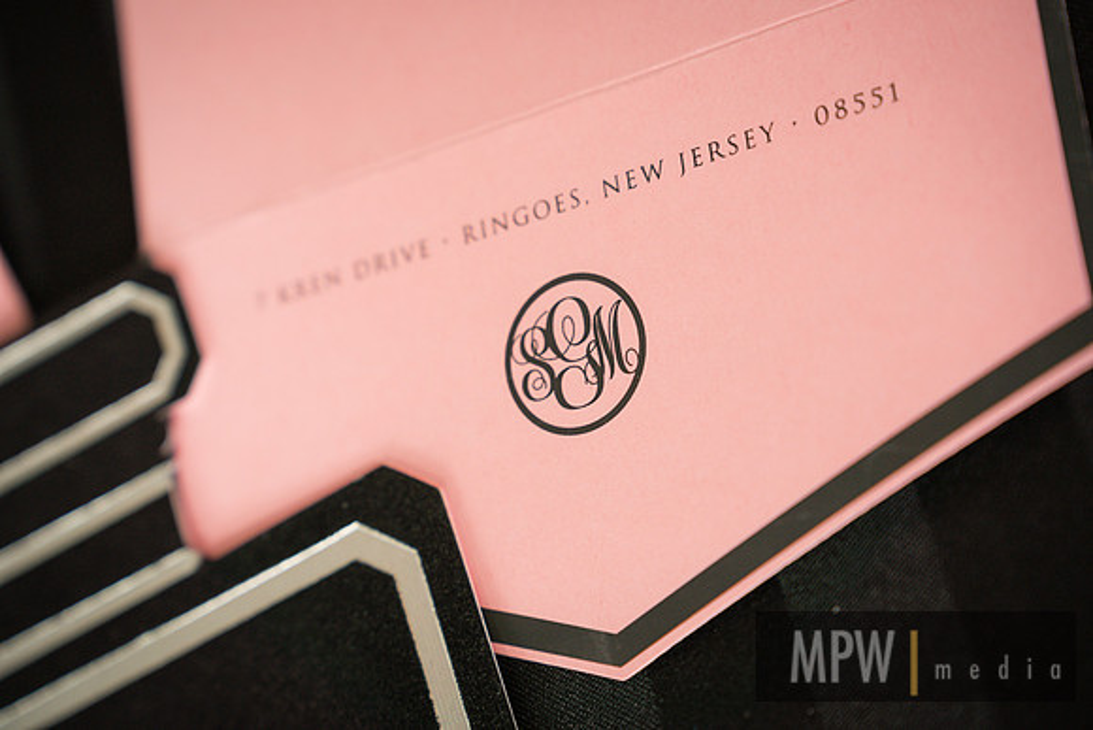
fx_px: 2278
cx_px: 546
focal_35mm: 75
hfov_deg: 27.0
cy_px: 365
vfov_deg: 18.2
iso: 500
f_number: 4
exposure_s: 1/125
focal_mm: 75
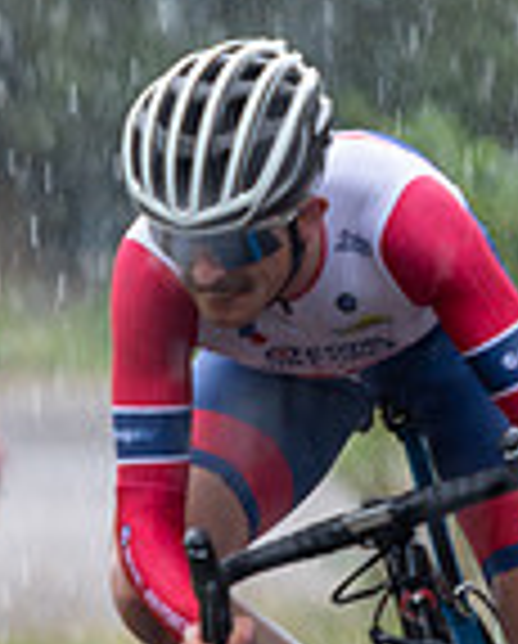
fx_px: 14270
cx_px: 157
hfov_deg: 2.1
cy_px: 242
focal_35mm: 747
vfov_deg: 2.6
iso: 250
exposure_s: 1/250
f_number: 2.8
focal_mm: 165
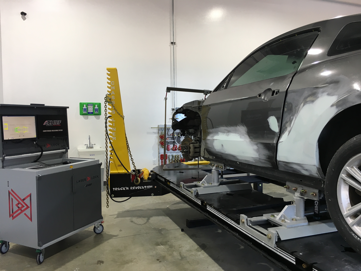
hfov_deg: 61.7
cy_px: 136
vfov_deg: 48.2
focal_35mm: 29
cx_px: 180
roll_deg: +0.9
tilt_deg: -3.4
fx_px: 302
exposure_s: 1/30
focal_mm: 4.15
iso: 25
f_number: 2.2
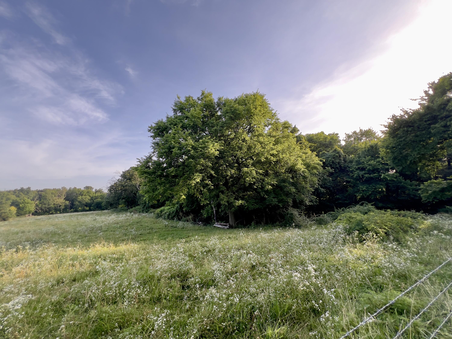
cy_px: 170
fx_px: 170
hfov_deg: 106.2
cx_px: 226
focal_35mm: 13
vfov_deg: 89.9
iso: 32
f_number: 1.8
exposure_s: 1/176
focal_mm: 1.57
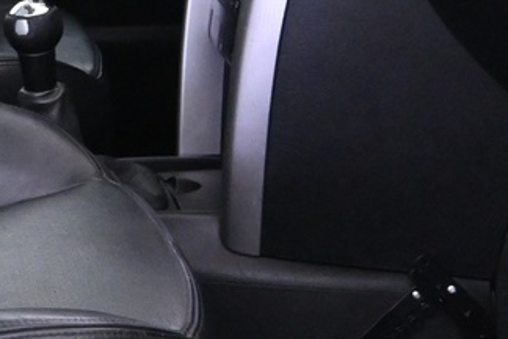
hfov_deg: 12.4
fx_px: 2169
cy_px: -11
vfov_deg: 8.9
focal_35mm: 154
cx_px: -368
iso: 3200
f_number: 3.8
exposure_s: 1/30
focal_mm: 20.5
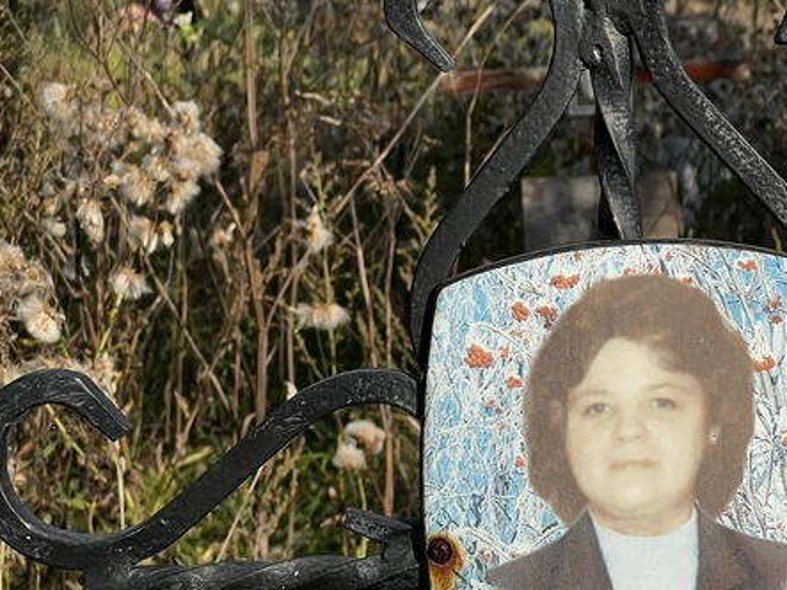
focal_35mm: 139
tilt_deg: -9.3
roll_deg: -2.5
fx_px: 3159
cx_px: 702
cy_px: 455
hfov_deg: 14.1
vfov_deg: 10.6
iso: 32
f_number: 2.8
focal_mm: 9
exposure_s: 1/1531
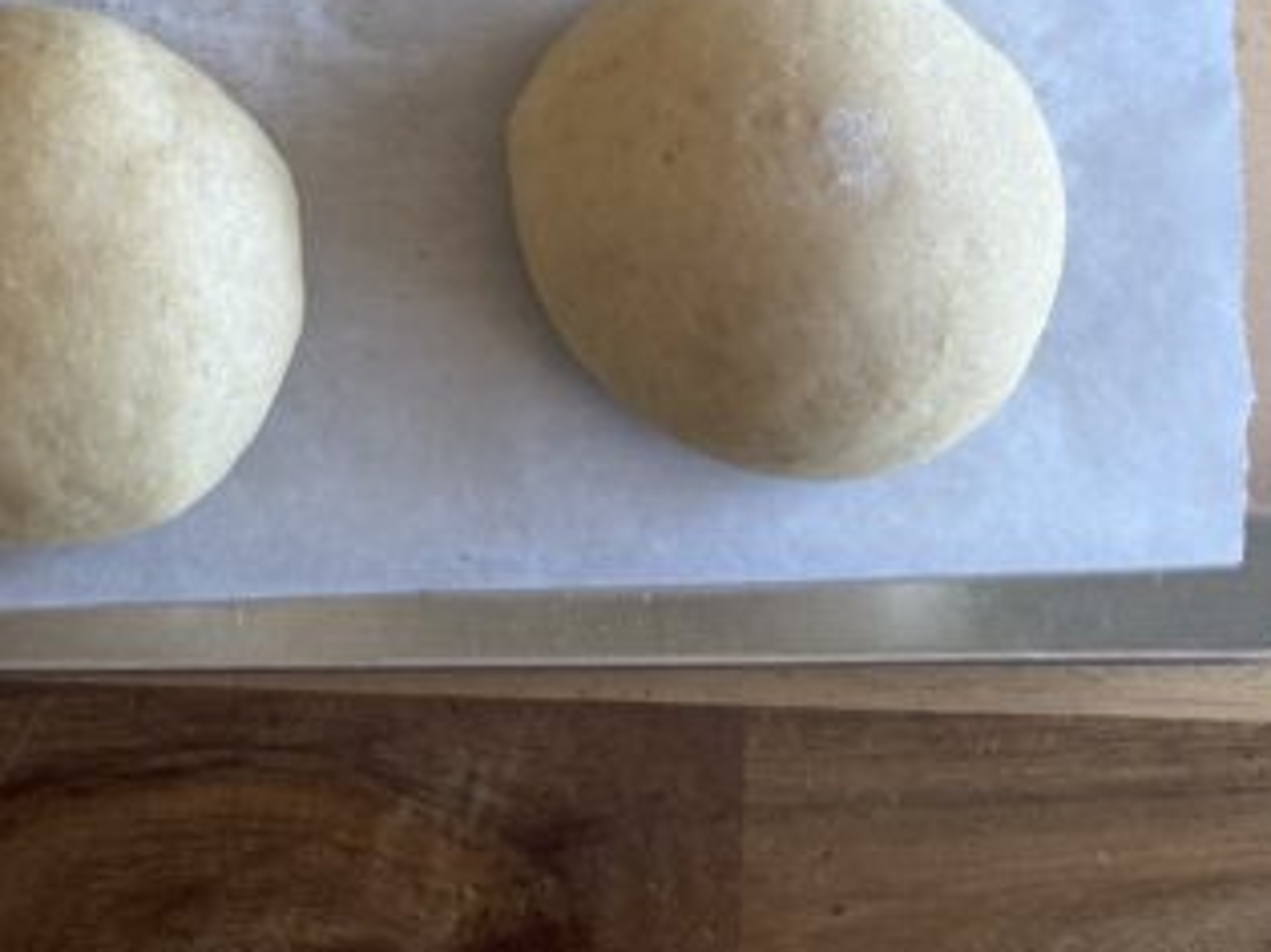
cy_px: -504
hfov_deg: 24.7
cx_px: 291
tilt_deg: -83.0
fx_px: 2863
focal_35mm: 78
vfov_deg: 17.0
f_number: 1.78
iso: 100
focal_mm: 6.76
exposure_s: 1/121
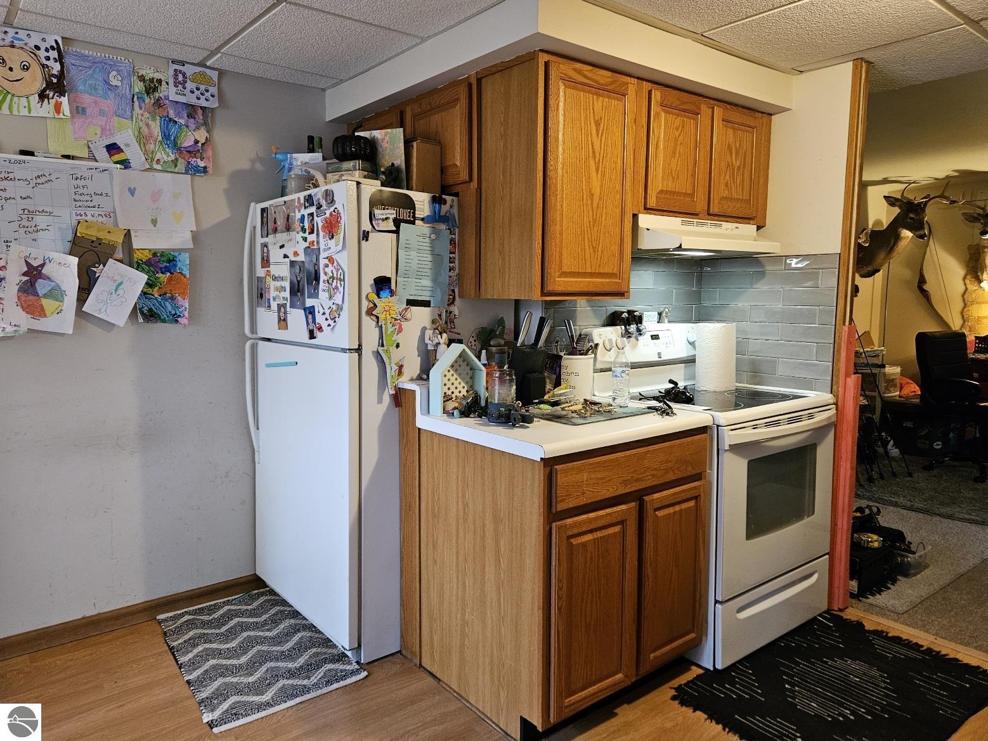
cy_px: 370
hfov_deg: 73.9
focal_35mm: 23
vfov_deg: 58.9
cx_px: 494
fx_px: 657
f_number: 1.8
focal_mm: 5.4
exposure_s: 1/60.2
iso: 640
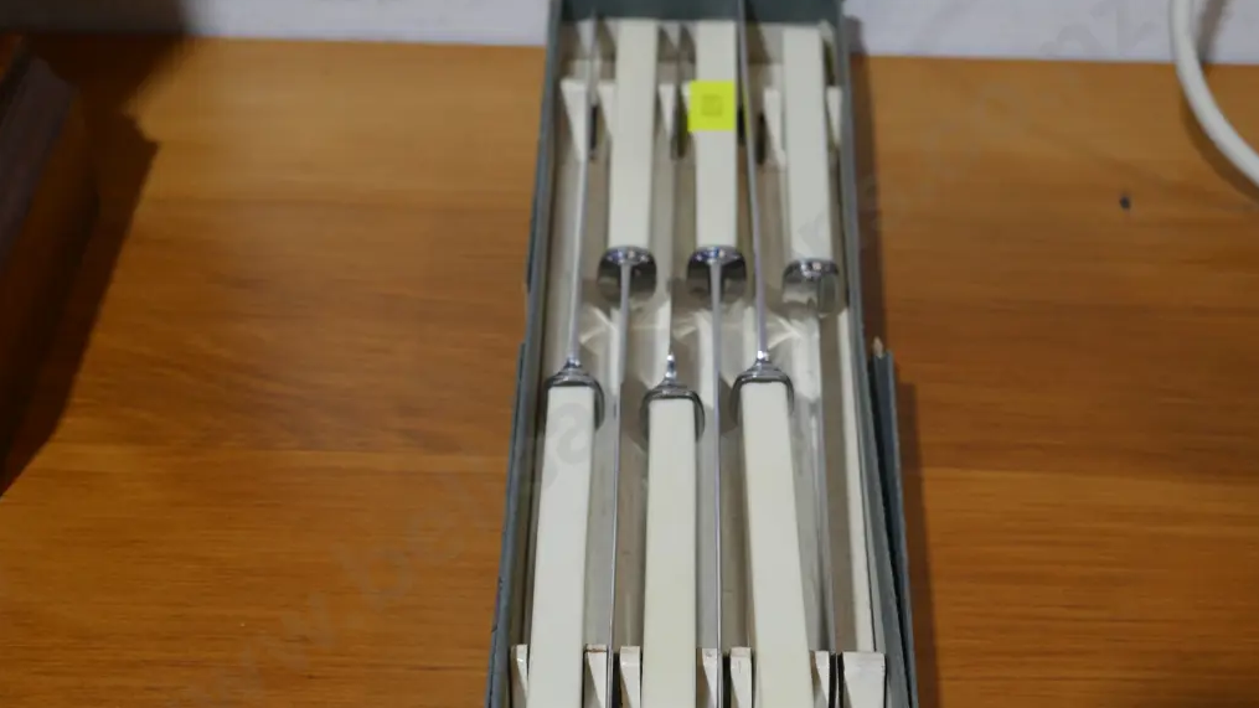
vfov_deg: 18.3
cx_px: 633
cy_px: 386
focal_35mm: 66
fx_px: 2203
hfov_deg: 31.9
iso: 500
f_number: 5.4
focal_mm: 30
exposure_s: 1/60
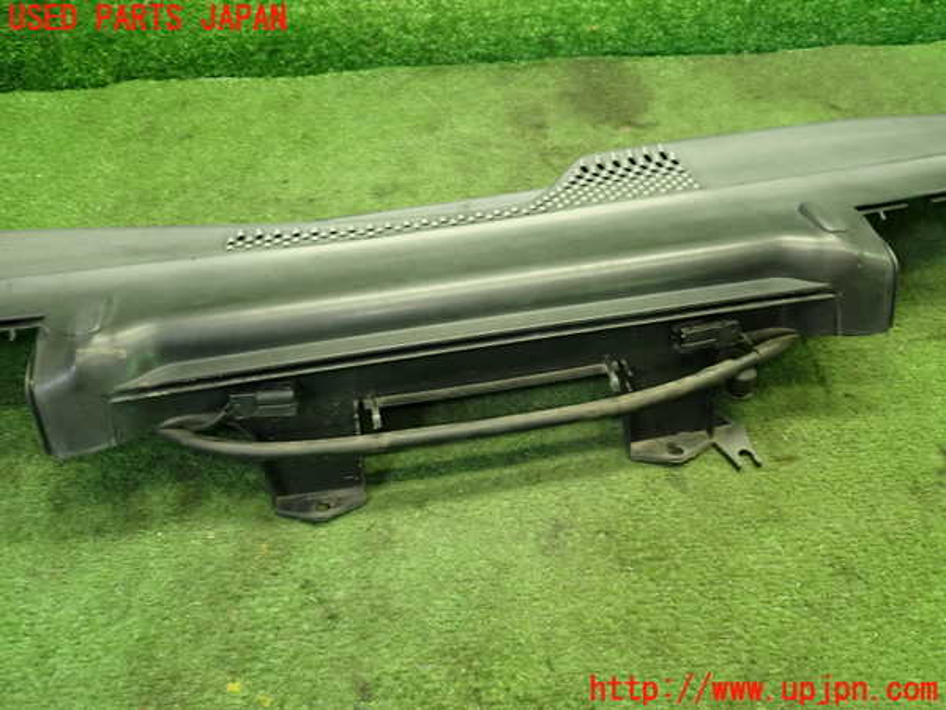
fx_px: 820
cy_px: 355
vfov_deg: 46.8
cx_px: 473
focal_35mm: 30
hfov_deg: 60.0
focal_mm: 5.4
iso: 320
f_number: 2.3
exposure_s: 1/30
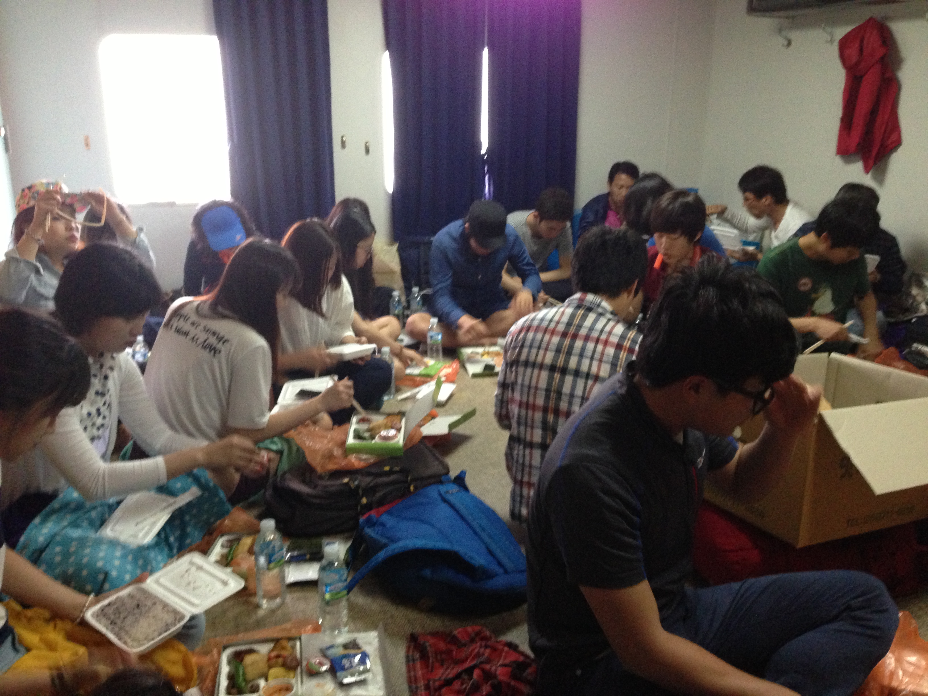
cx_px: 464
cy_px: 348
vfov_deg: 42.9
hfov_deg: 55.4
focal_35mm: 33
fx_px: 885
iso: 400
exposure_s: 1/17
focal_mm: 4.13
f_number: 2.4
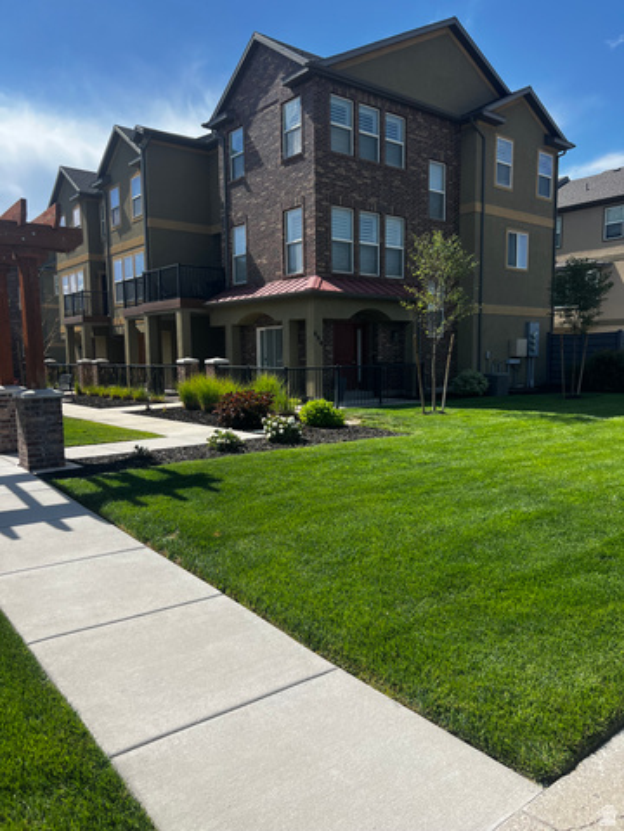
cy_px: 416
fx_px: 625
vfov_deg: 67.3
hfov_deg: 53.1
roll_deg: +0.5
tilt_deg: -4.1
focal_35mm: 26
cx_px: 312
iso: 50
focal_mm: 5.7
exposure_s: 1/3077
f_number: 1.5
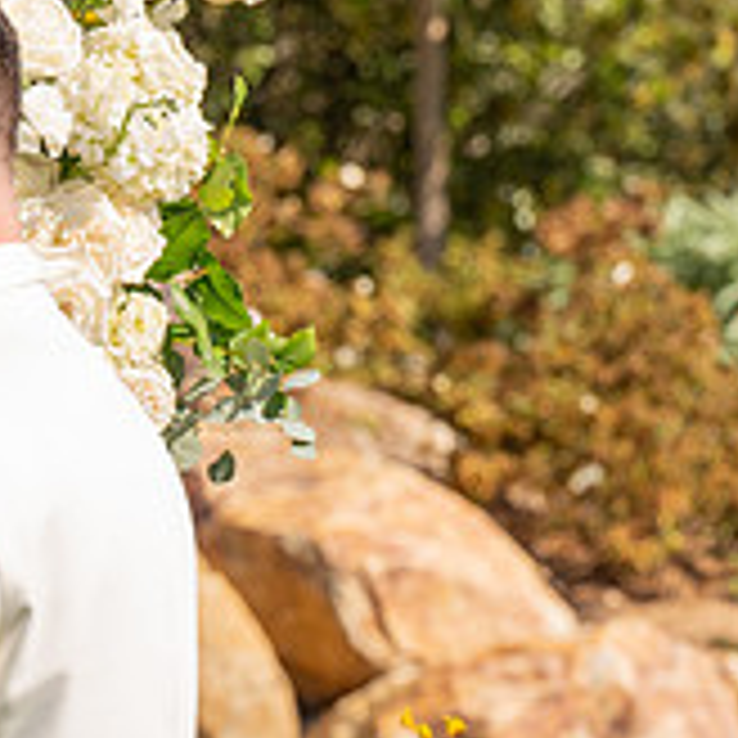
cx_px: -558
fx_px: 9769
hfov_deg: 4.3
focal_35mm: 405
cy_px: 722
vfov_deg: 4.3
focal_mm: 135
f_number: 5.6
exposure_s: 1/1000
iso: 200
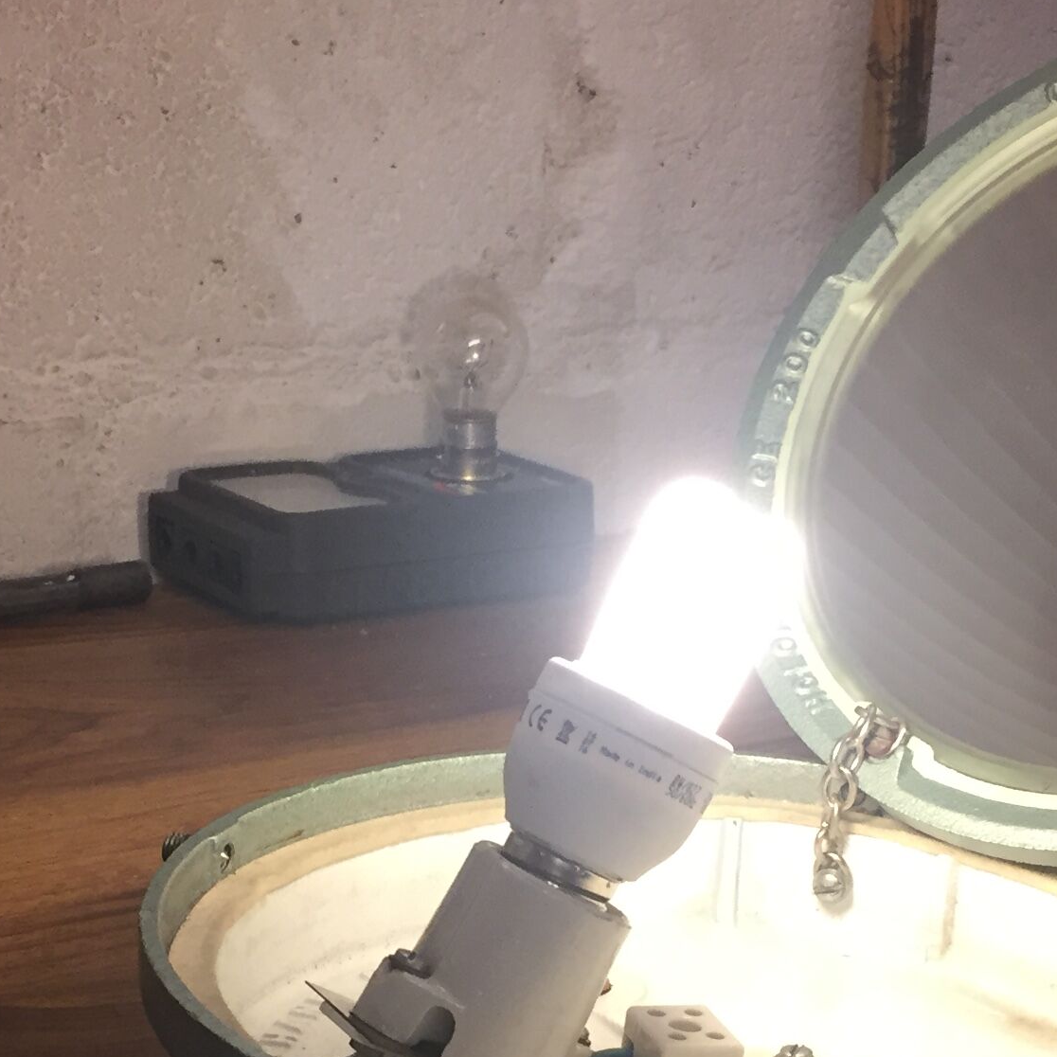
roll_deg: -1.2
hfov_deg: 23.1
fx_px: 2591
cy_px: 926
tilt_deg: -21.0
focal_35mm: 75
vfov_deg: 22.6
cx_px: 505
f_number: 2.2
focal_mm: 4.15
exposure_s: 1/33
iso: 64
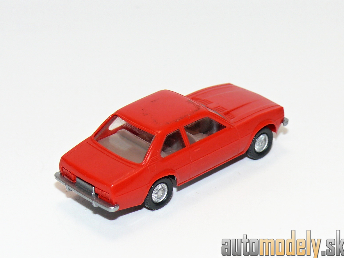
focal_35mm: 142
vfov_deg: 10.4
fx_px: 1411
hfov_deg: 13.9
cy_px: 131
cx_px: 170
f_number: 4
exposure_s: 1/30
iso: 100
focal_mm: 16.4
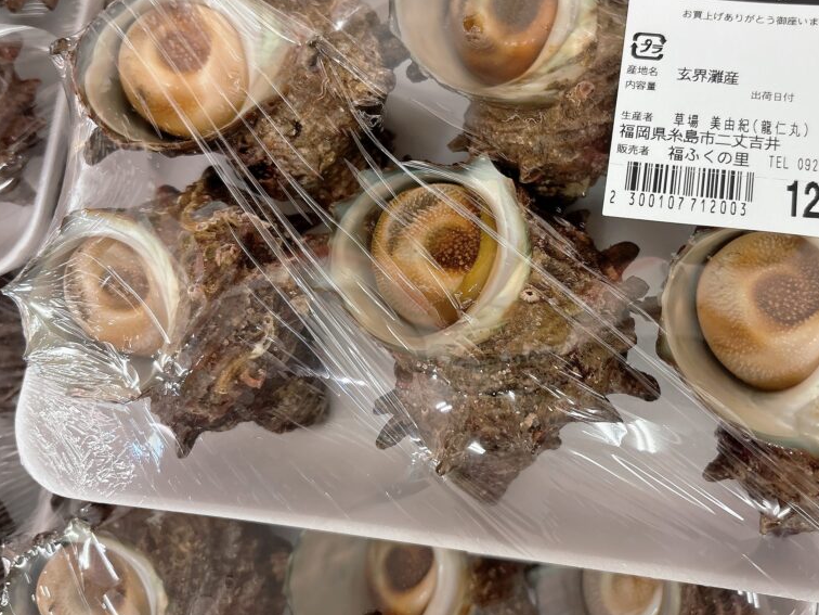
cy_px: 266
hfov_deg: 54.9
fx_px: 781
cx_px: 497
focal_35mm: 33
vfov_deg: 42.8
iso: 125
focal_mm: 5.96
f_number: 1.6
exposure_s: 1/60
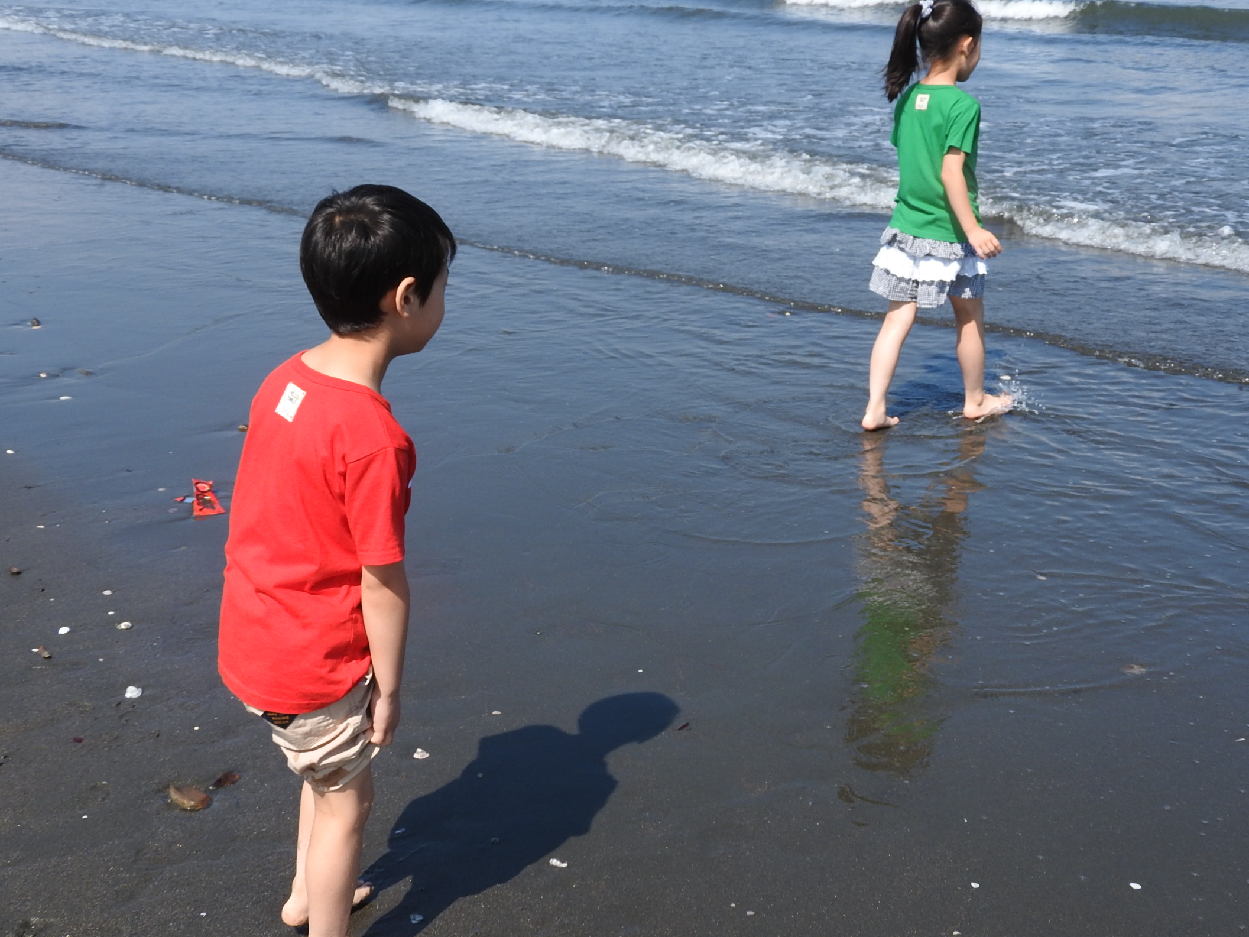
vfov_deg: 33.6
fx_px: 1552
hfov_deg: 43.8
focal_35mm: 43
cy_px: 494
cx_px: 629
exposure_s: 1/1000
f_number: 3.8
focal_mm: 7.2
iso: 100
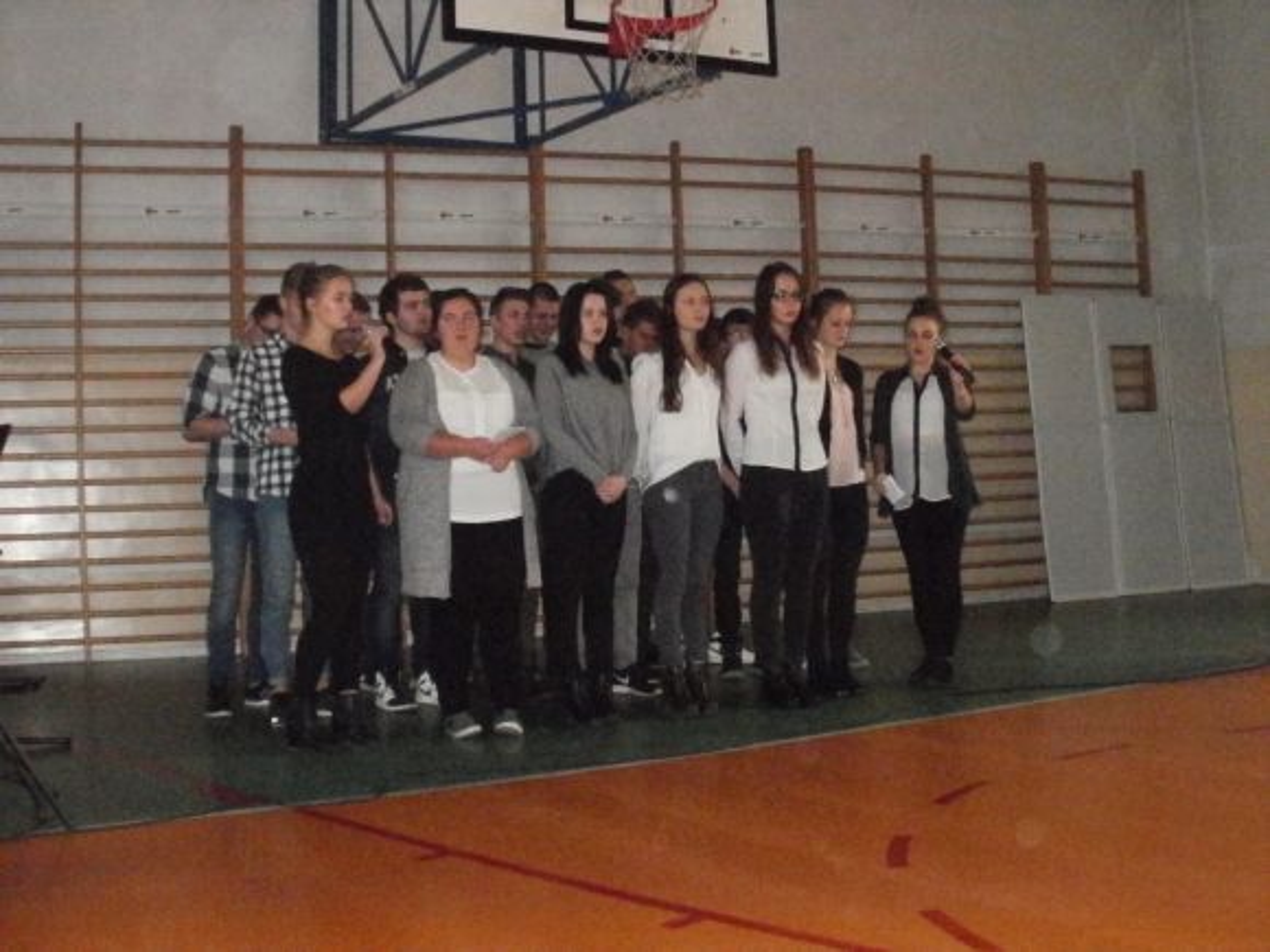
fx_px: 1614
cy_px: 476
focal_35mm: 44
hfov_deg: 42.9
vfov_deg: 32.9
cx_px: 635
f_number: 4
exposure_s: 1/250
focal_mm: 7.7
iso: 1250
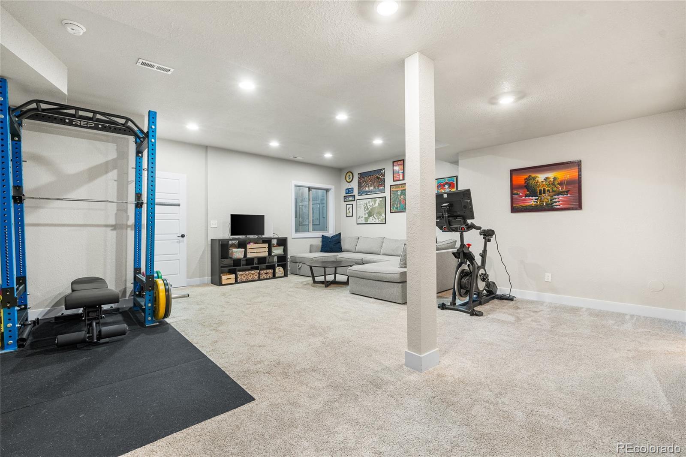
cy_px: 228
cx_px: 343
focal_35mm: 16
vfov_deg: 72.0
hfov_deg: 95.0
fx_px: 314
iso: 125
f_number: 8
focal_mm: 16.5
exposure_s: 1/1.67
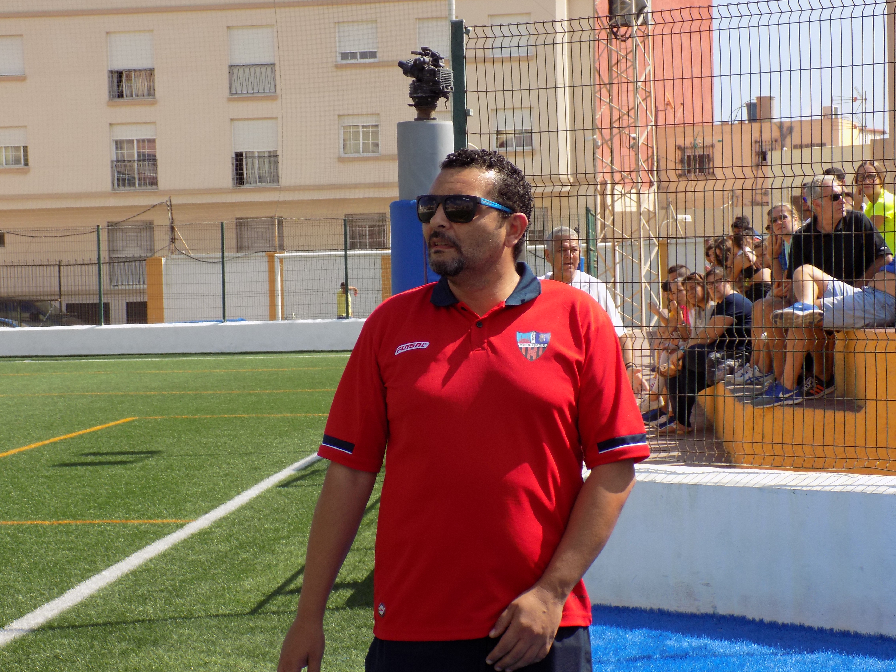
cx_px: 448
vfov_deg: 17.2
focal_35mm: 86
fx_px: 2226
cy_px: 336
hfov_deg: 22.8
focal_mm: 15.3
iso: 80
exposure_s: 1/500
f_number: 4.4
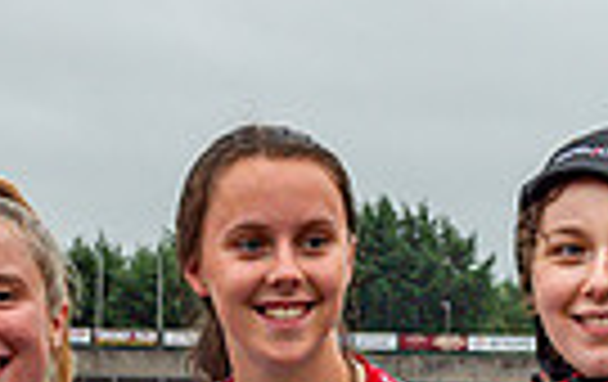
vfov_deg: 9.9
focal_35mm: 129
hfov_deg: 16.1
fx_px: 2142
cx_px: 220
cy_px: 604
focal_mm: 28
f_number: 4
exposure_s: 1/100
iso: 800
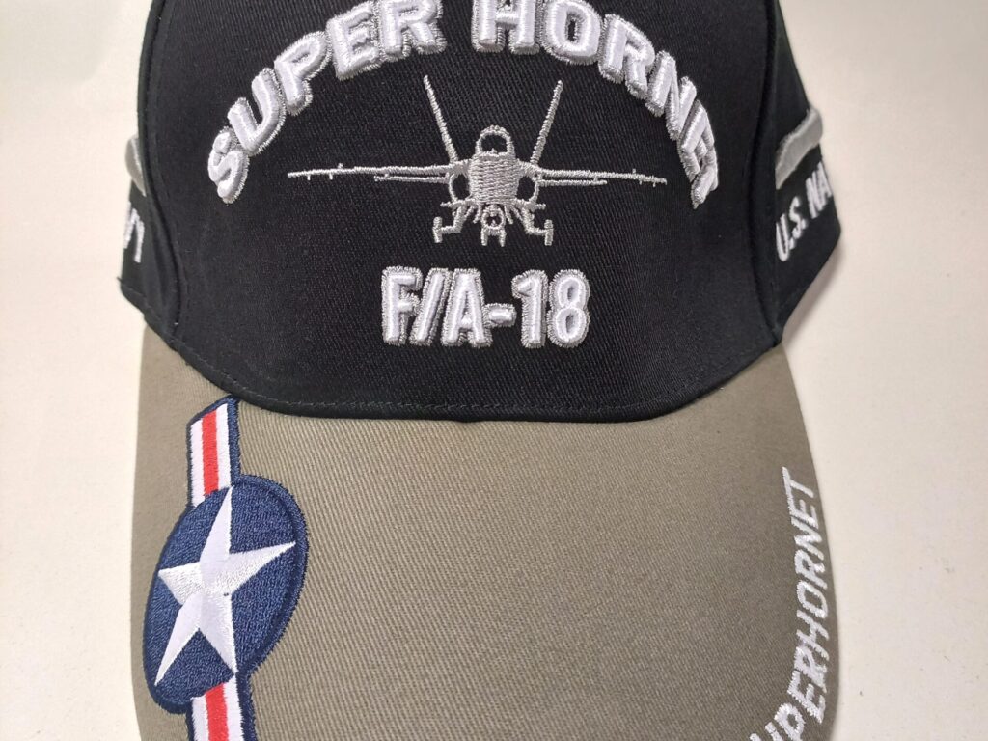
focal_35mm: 25
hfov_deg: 69.4
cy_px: 370
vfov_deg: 54.9
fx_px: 714
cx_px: 494
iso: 250
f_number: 1.8
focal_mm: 4.65
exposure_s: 1/33
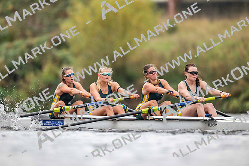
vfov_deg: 2.3
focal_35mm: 600
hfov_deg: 3.4
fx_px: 4151
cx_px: 124
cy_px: 83
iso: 3600
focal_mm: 600
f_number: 4
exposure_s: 1/2500
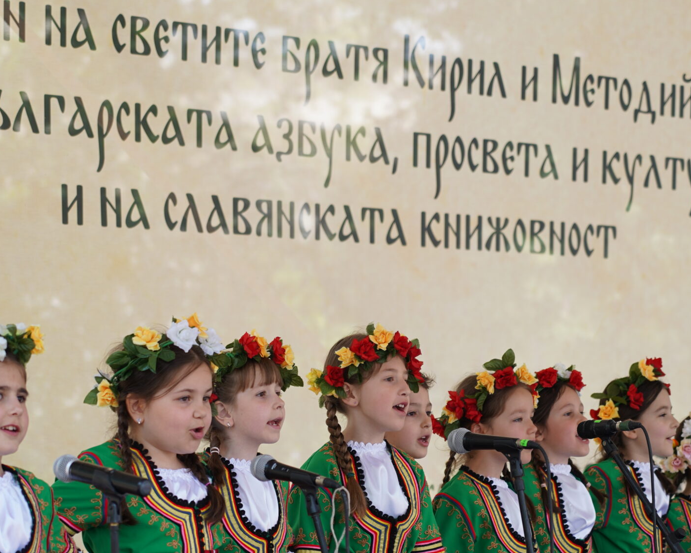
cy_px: 409
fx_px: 3662
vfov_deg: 8.6
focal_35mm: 179
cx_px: 358
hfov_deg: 10.8
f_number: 4
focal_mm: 105
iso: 125
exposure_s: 1/160
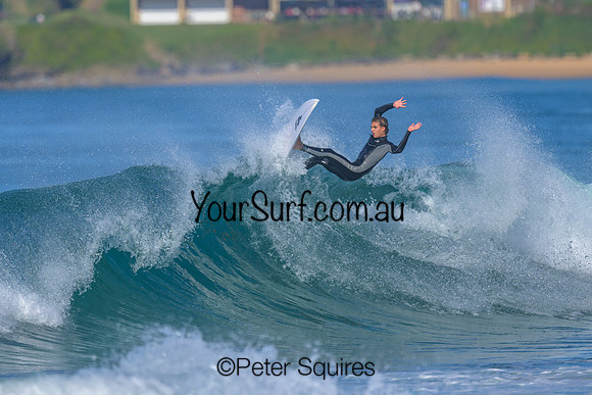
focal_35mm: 965
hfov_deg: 2.1
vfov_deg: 1.4
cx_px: 235
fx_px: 15870
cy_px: 172
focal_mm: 800
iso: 250
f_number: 6.3
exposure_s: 1/2000
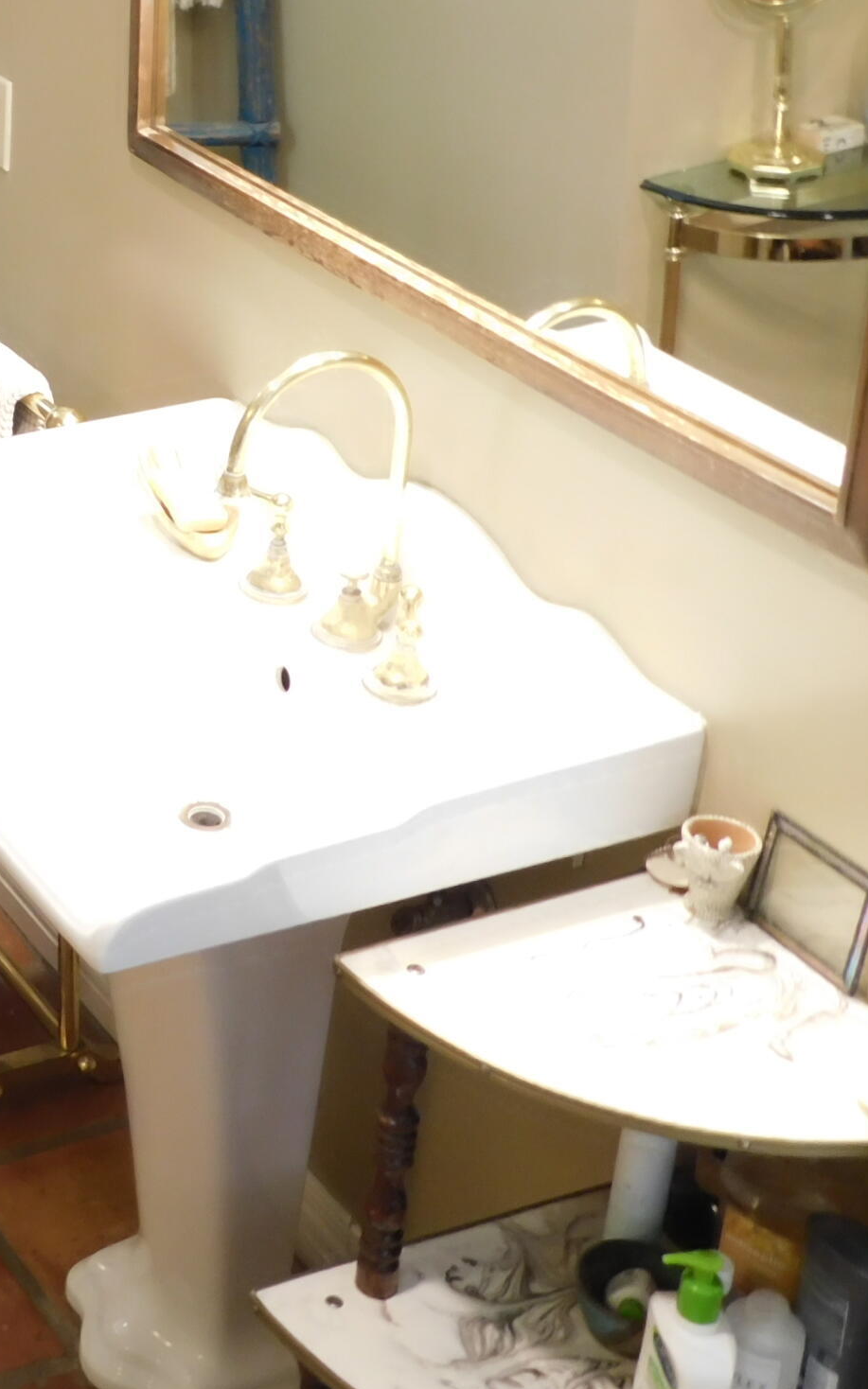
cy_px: 337
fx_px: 2461
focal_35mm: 65
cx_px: -244
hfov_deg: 18.7
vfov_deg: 31.0
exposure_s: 1/20
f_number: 3.2
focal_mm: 5.3
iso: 400
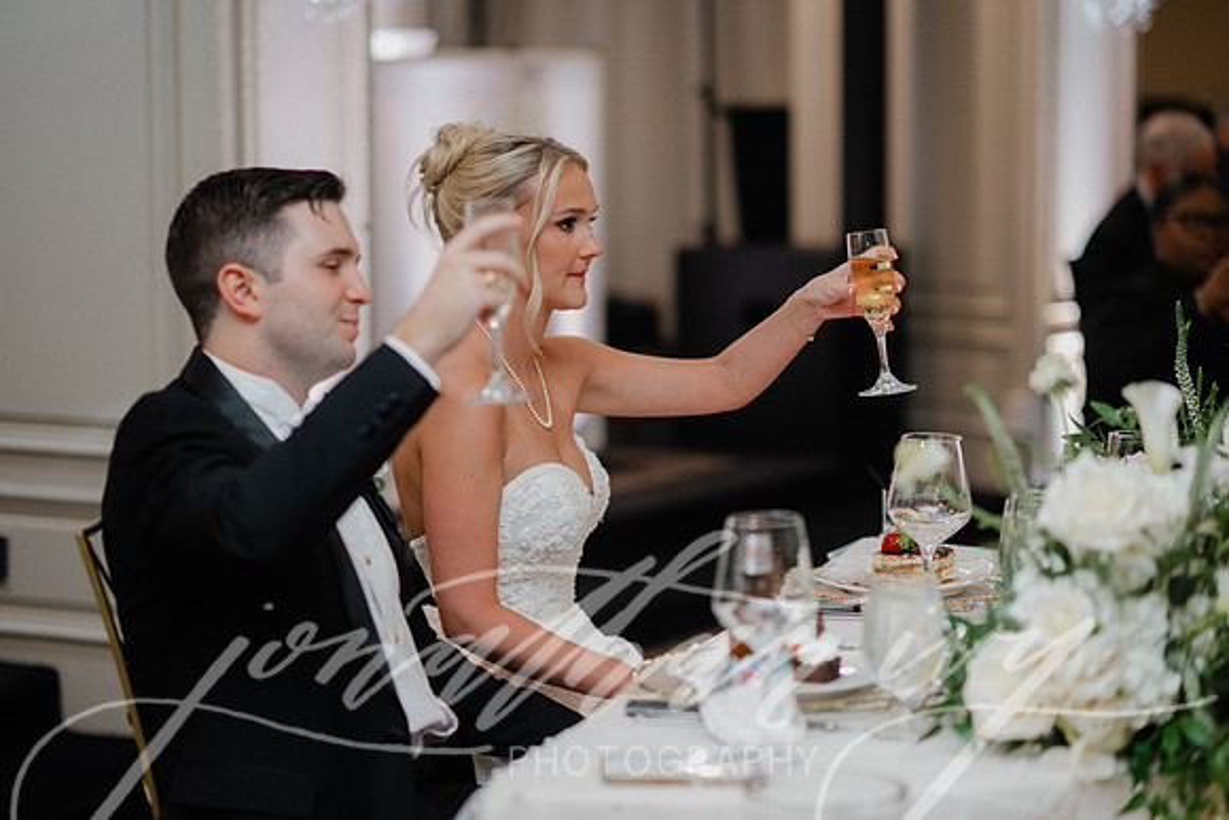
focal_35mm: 85
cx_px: 614
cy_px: 410
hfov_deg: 23.9
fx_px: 2902
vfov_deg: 16.1
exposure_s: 1/160
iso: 2000
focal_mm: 85
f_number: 2
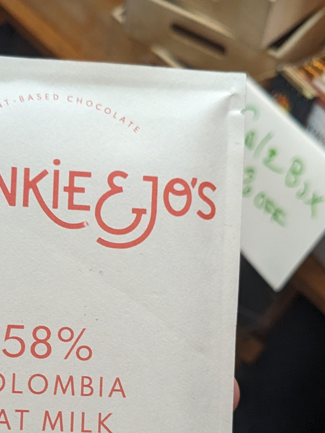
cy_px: 329
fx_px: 776
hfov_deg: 23.1
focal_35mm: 62
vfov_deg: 30.6
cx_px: 38
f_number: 1.73
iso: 222
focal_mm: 4.38
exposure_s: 1/24
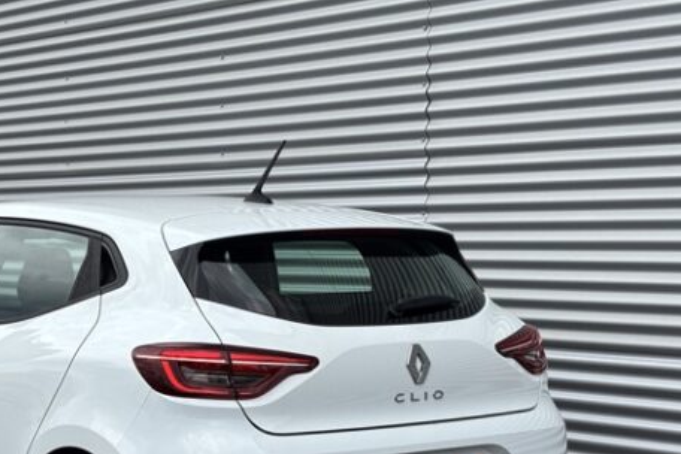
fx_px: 1721
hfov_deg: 22.2
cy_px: 358
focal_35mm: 91
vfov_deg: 14.9
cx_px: 184
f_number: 1.6
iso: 32
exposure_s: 1/1263
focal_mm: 5.96
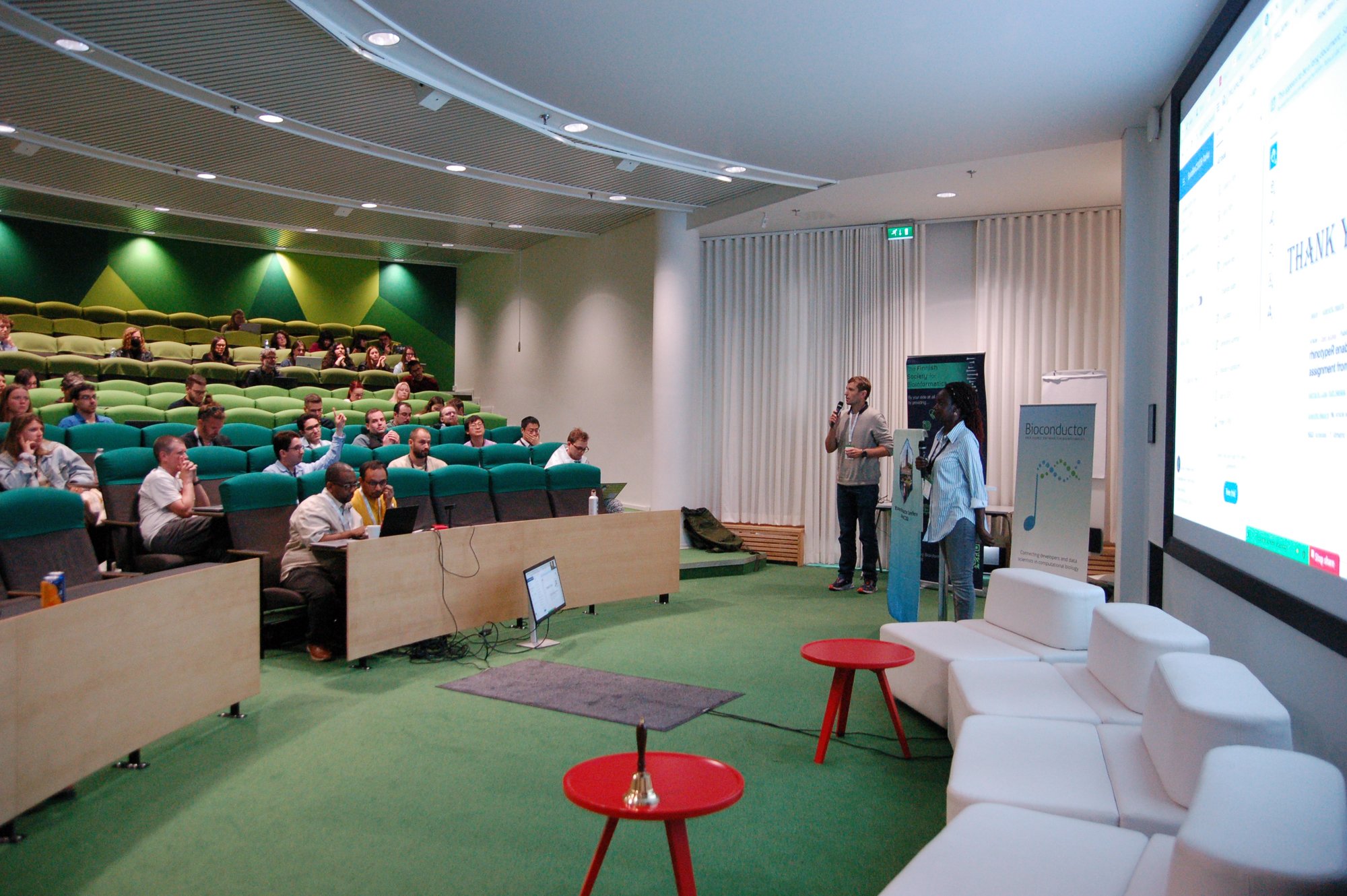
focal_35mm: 26
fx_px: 953
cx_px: 674
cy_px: 448
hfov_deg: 70.5
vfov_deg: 50.3
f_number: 3.5
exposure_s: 1/125
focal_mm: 17
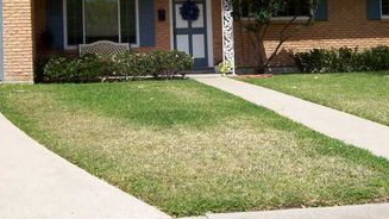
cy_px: 48
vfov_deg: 19.9
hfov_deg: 34.9
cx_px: 188
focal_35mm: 60
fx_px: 619
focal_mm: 6
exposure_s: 1/733
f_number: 4.8
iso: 80
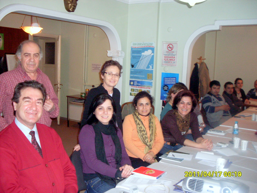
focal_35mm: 38
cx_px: 128
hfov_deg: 49.0
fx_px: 282
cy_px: 96
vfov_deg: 37.7
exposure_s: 1/45
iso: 200
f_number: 2.8
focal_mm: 6.3
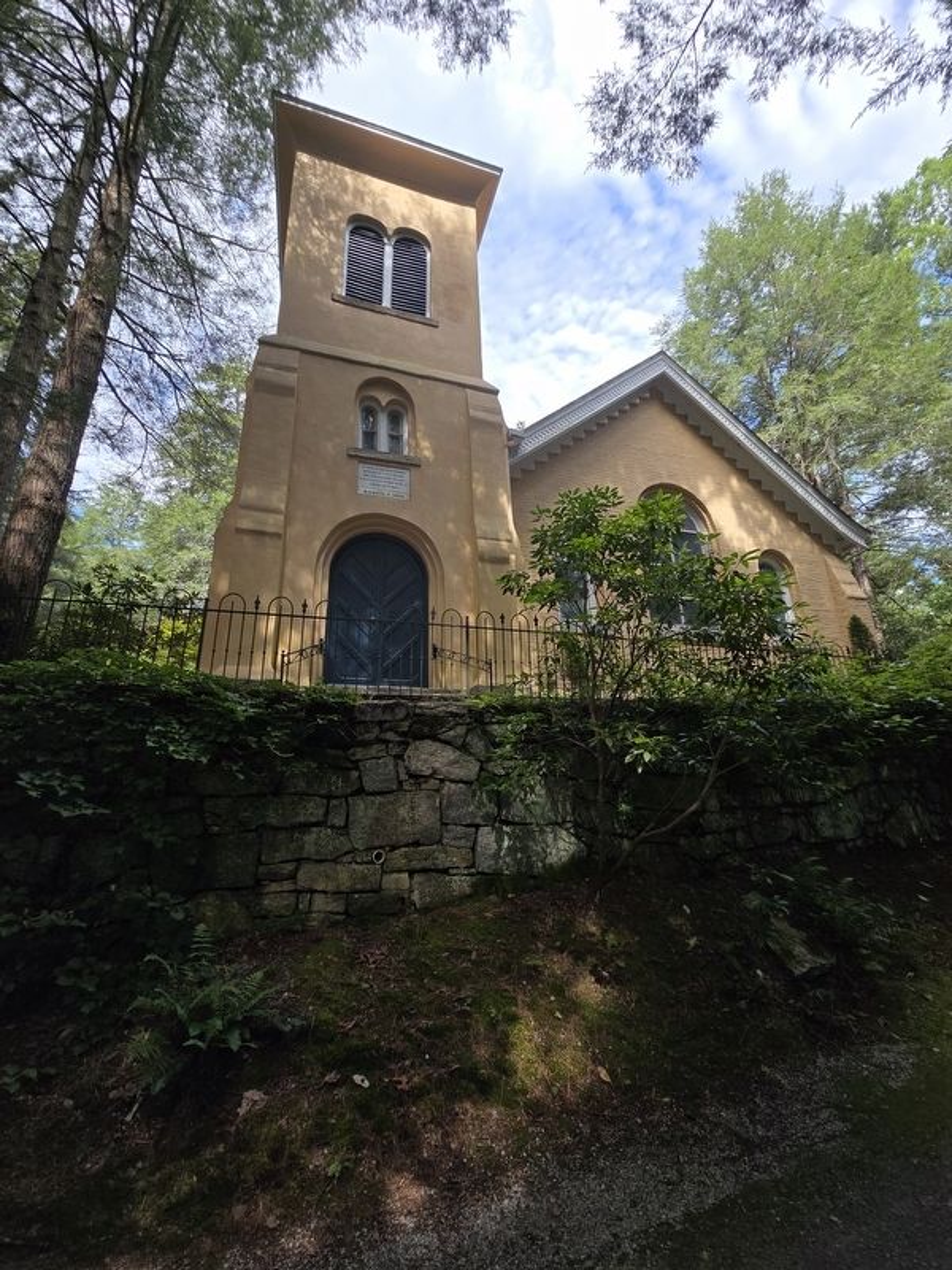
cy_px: 635
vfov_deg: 106.2
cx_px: 476
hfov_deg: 89.9
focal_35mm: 13
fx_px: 477
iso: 50
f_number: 2.2
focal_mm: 2.2
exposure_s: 1/758
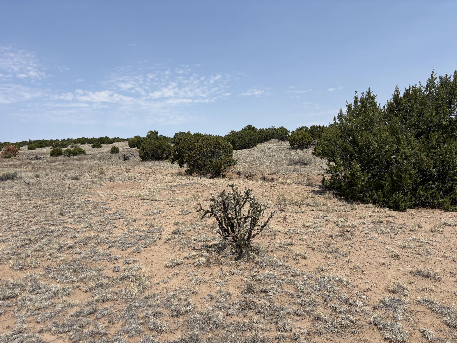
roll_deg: +2.2
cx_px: 228
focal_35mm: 26
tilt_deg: -1.2
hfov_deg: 67.3
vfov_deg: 53.1
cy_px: 172
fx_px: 343
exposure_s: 1/5076
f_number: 1.6
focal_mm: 5.96
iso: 50
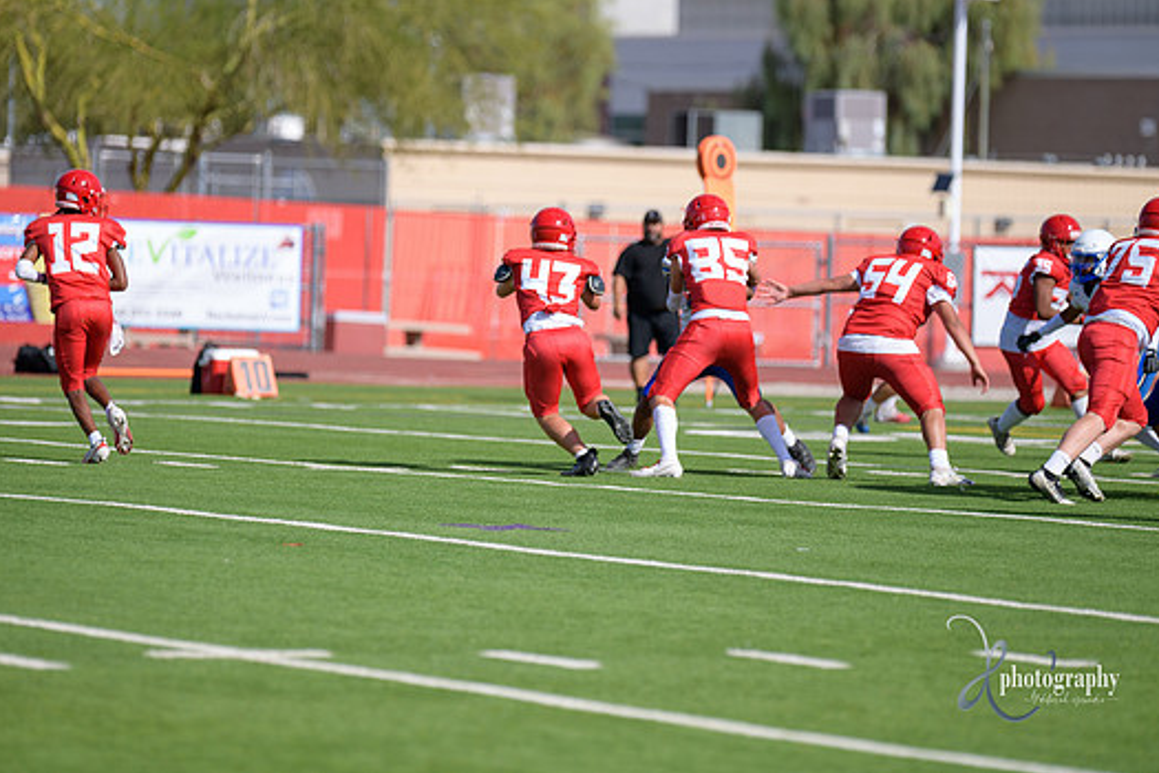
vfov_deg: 5.7
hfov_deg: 8.5
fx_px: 7823
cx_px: 543
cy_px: 350
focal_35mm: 243
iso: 200
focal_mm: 220
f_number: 2.8
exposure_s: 1/3200
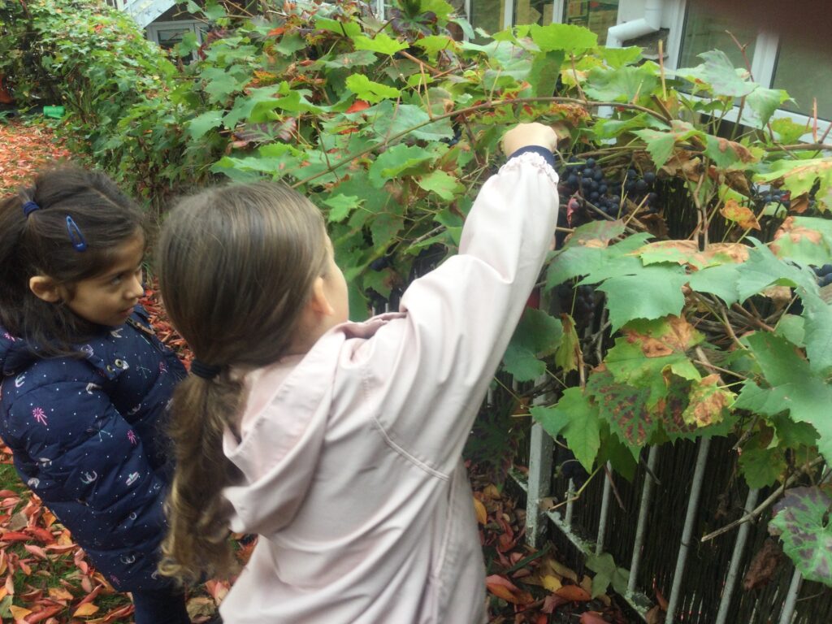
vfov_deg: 45.4
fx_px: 745
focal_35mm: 31
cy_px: 312
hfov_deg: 58.4
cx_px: 416
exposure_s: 1/50
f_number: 2.4
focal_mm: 3.3
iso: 25
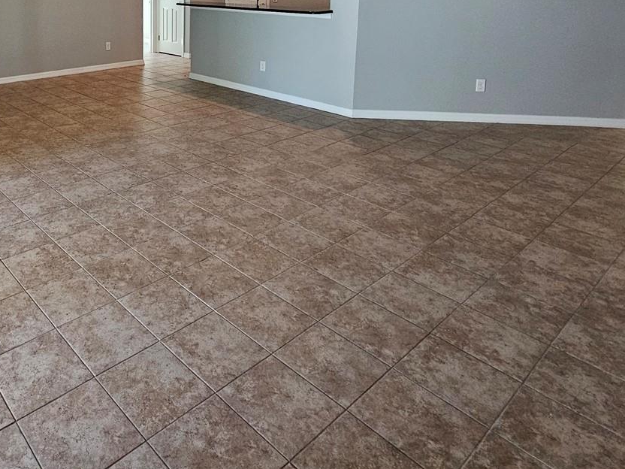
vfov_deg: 48.5
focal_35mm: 25
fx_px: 451
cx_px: 121
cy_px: 39
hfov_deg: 63.2
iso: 400
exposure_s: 1/40
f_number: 2.2
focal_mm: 2.2
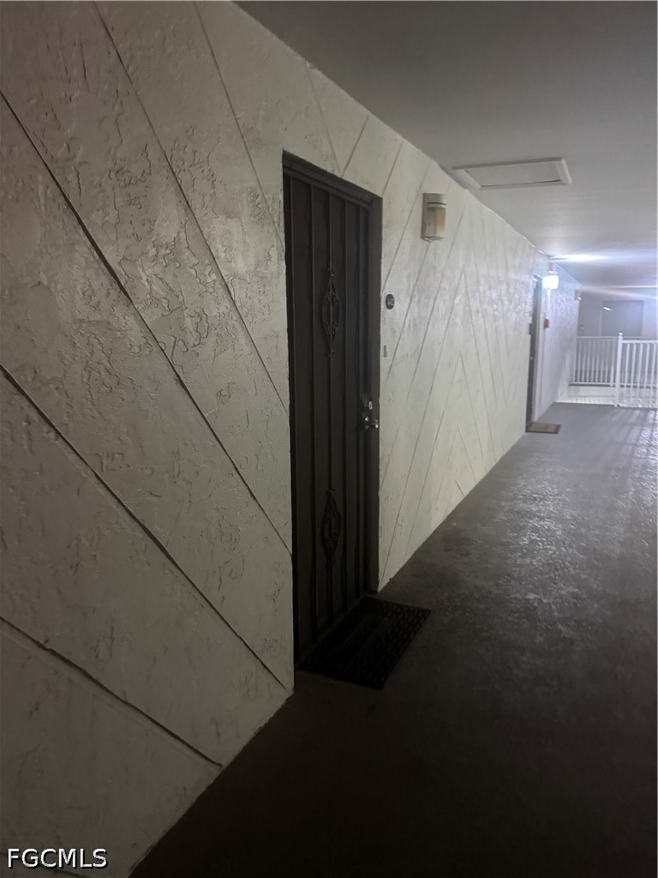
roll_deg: +1.7
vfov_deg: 71.6
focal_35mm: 24
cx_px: 329
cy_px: 439
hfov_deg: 56.8
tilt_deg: -11.5
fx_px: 608
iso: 1000
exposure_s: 1/30
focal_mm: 6.76
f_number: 1.78
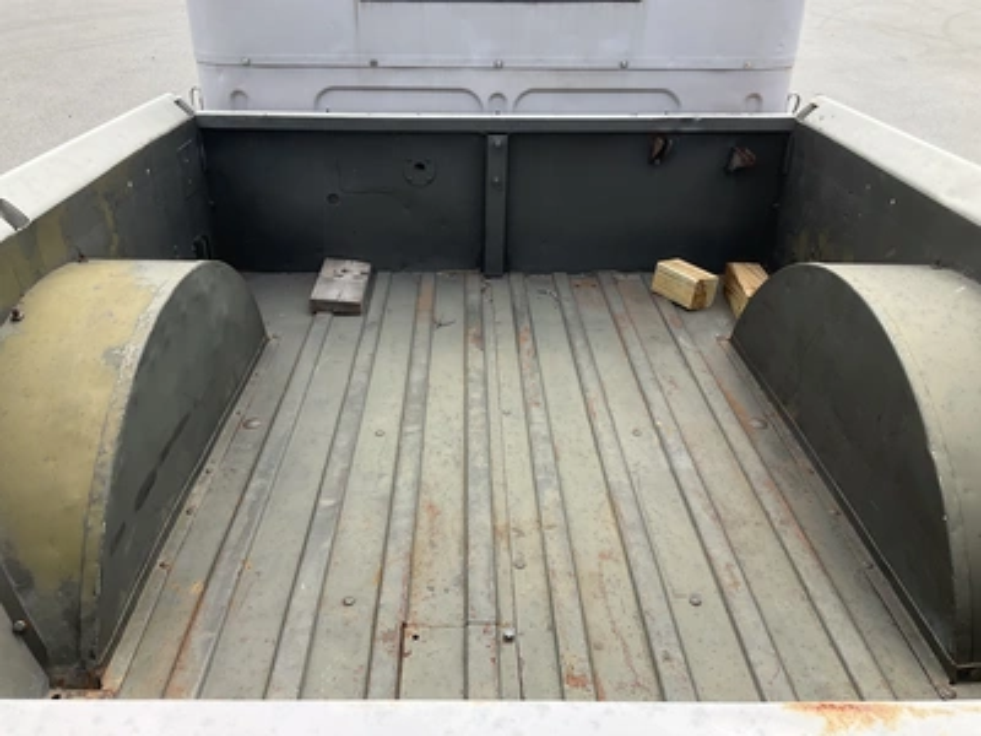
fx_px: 822
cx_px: 490
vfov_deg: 48.2
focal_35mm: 29
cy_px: 368
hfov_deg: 61.7
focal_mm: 3
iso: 25
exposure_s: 1/674
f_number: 1.8
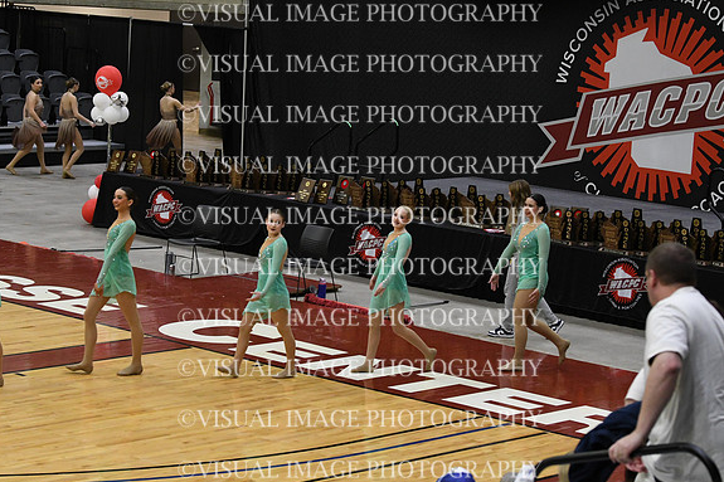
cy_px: 241
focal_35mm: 106
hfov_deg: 19.3
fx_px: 2131
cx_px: 360
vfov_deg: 12.9
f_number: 4
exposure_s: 1/500
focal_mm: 70
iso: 5000
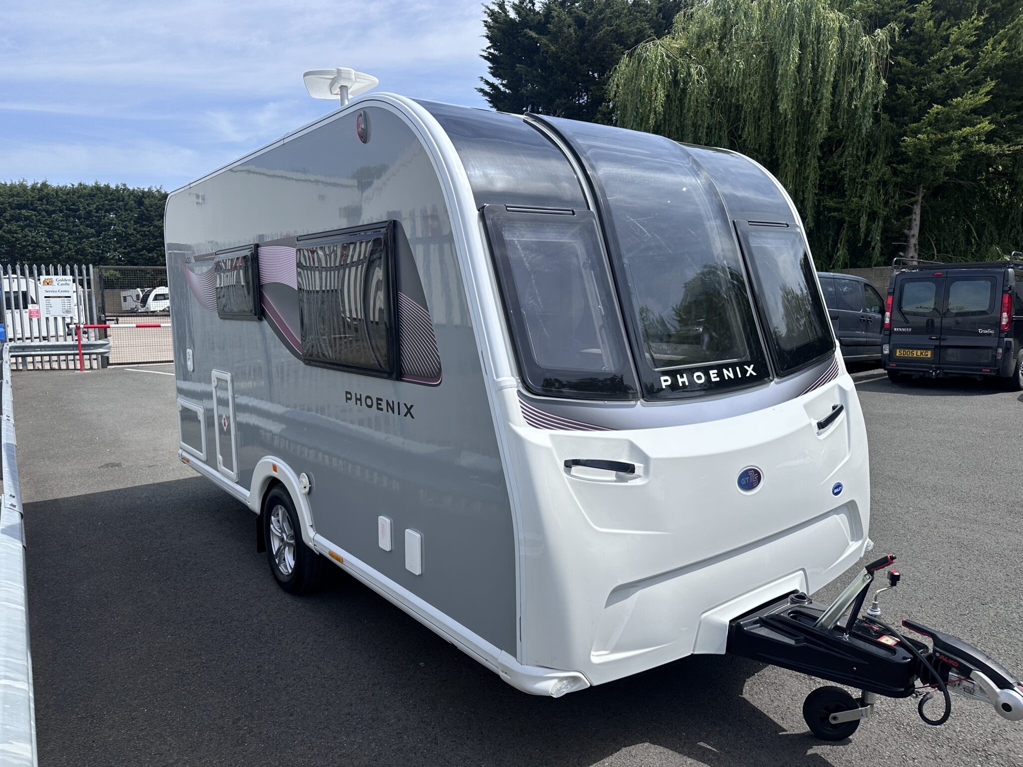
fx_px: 709
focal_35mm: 24
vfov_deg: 56.8
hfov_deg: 71.6
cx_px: 512
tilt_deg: -5.5
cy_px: 384
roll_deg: +0.2
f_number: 1.78
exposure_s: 1/5000
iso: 80
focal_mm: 6.86
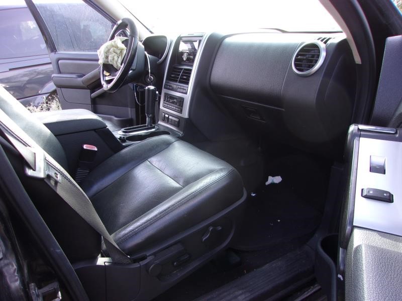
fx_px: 314
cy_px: 150
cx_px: 201
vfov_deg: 51.4
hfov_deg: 65.3
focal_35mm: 27
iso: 80
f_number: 3
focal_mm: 4.9
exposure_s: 1/80
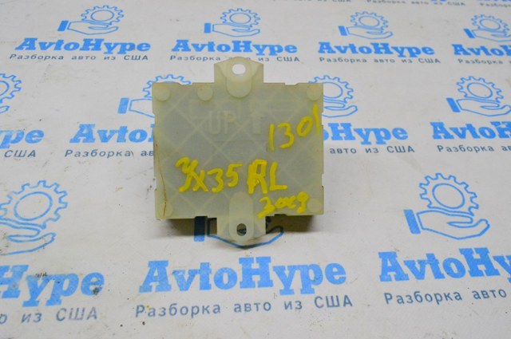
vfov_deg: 47.8
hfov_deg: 67.4
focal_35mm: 27
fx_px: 383
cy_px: 170
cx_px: 256
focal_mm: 18
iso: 6400
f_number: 9
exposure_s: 1/320
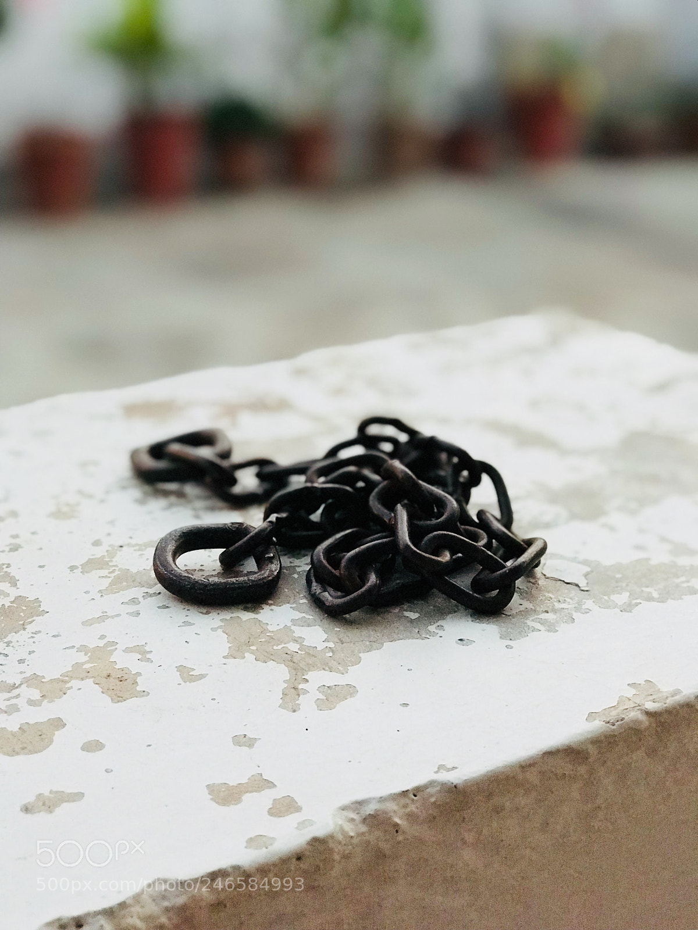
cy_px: 465
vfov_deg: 33.8
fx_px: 1532
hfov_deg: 25.7
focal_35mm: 57
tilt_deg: -22.4
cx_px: 349
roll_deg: -3.2
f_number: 2.8
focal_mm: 6.6
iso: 800
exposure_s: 1/50
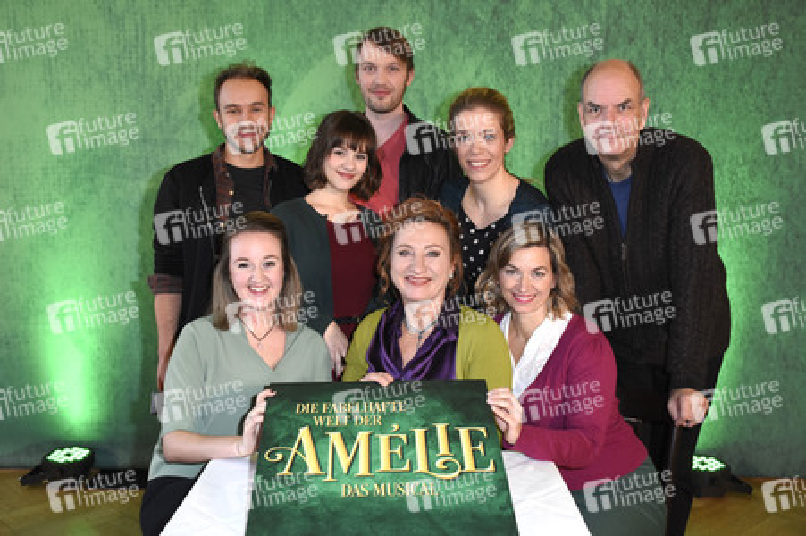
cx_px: 403
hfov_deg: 53.2
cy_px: 268
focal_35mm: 36
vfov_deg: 36.8
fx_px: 805
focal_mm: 24
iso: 1600
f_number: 6.3
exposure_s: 1/125
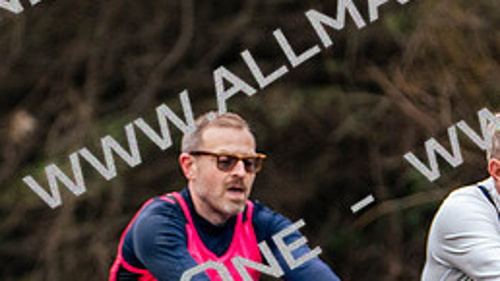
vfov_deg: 0.9
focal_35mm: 1414
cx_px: 264
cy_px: 214
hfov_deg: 1.5
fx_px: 18743
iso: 4000
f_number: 6.3
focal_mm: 600
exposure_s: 1/1600
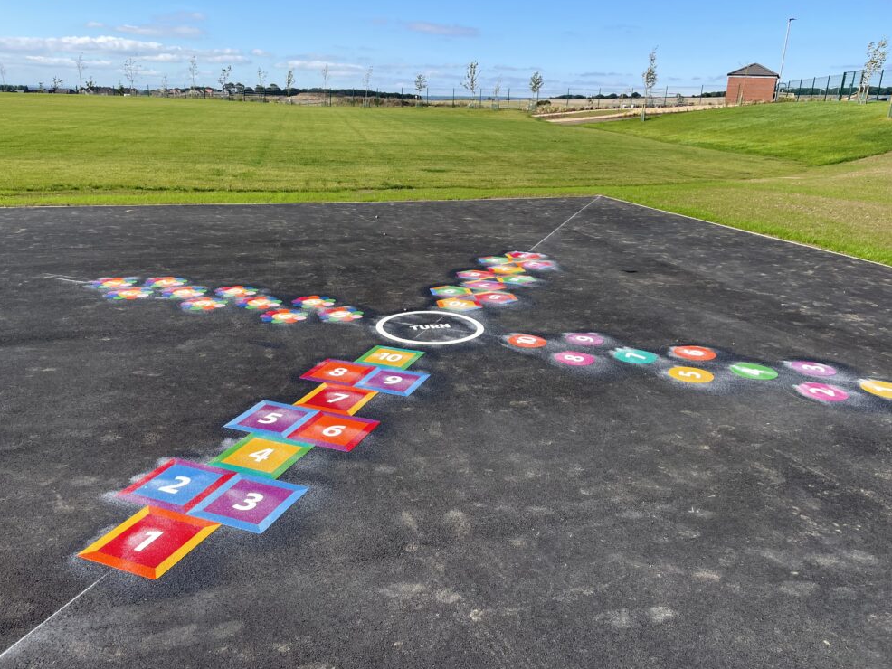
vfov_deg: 51.4
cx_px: 445
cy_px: 338
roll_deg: -1.8
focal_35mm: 27
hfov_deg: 65.3
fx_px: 696
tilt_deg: -16.6
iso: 32
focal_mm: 4.2
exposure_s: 1/2681
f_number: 1.6
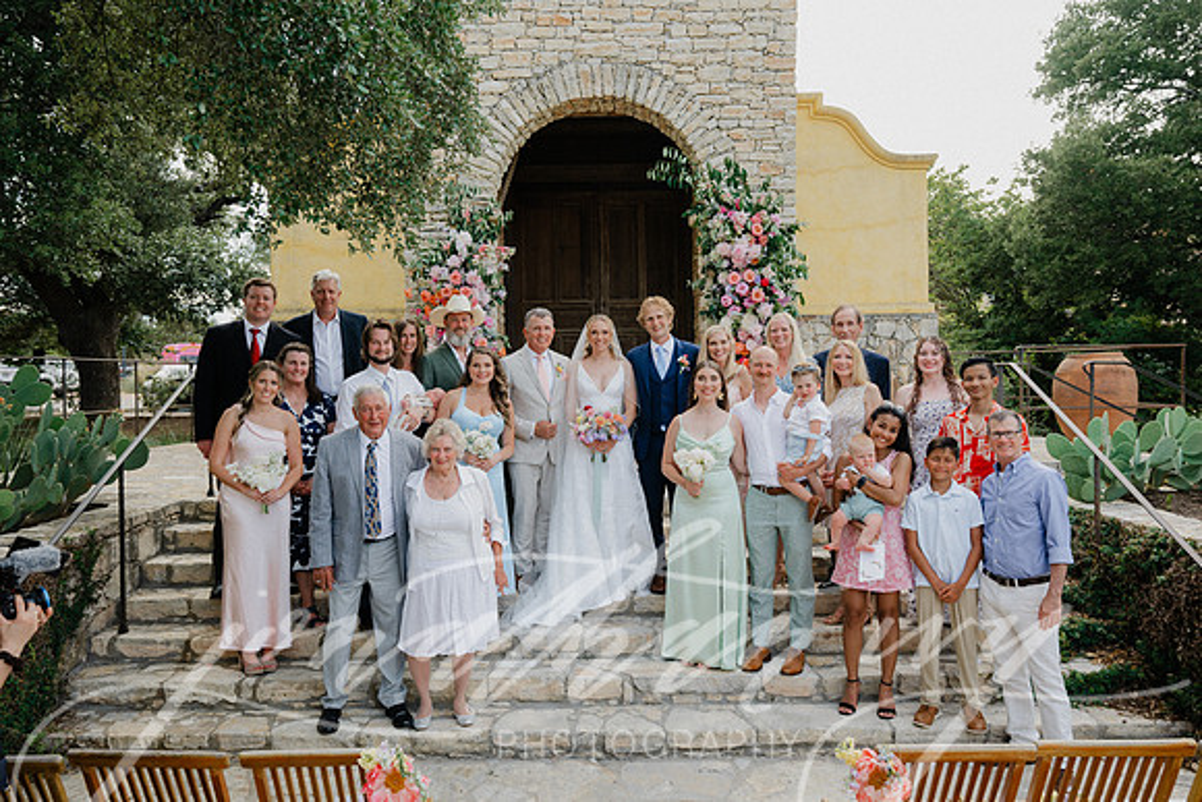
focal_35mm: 30
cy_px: 401
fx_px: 1002
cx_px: 601
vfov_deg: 43.6
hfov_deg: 61.9
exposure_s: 1/400
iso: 250
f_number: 4
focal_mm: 30
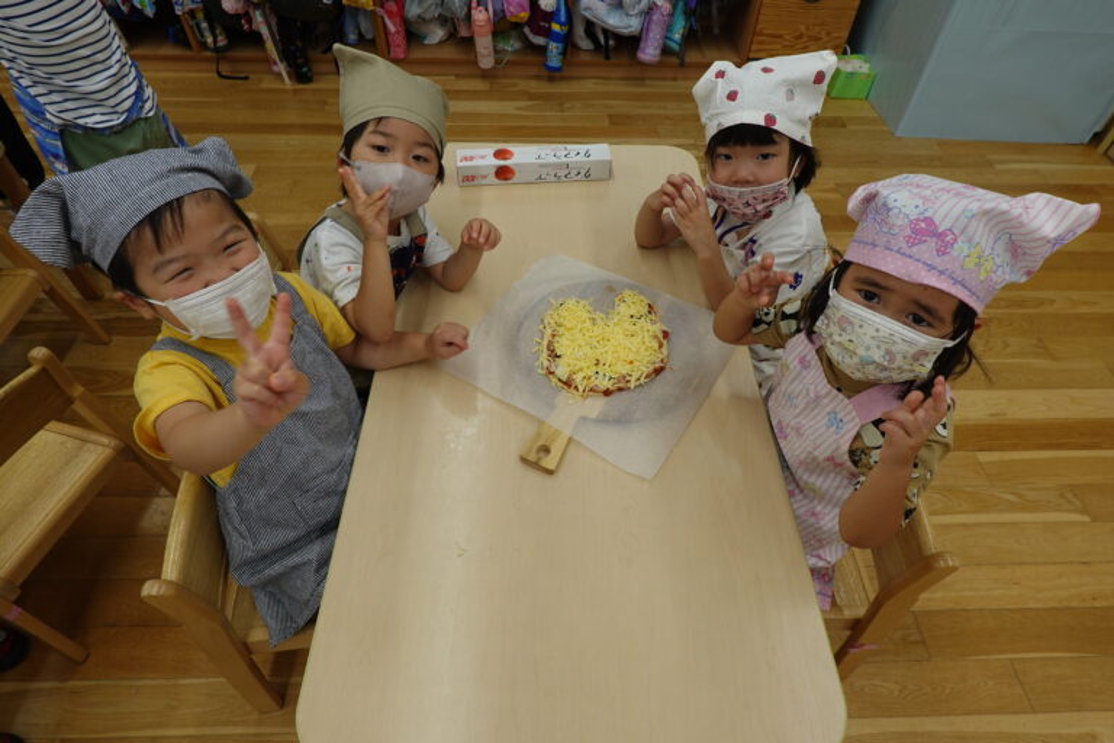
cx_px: 557
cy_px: 372
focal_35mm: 20
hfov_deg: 84.0
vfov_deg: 61.9
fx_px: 619
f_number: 4
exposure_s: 1/100
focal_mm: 7.6
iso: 125
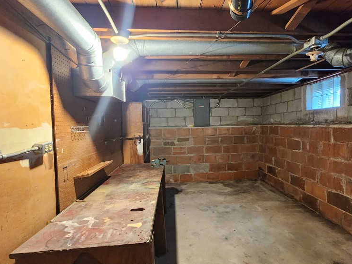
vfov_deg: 71.6
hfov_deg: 87.6
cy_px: 137
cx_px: 189
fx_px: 183
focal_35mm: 18
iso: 1000
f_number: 2.2
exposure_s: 1/24
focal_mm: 2.2
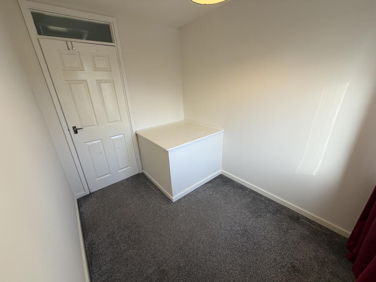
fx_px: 152
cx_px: 188
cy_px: 141
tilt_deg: -20.4
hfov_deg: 102.1
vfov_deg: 85.7
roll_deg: +1.9
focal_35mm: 14
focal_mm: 2.22
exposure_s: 1/121
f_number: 2.2
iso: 100
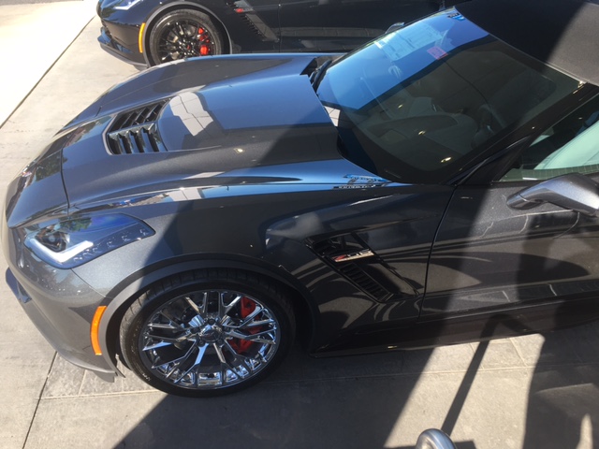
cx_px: 300
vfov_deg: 48.2
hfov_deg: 61.7
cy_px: 224
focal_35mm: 29
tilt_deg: -37.0
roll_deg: -3.3
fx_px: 502
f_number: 2.2
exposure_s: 1/370
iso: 25
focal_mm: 4.15
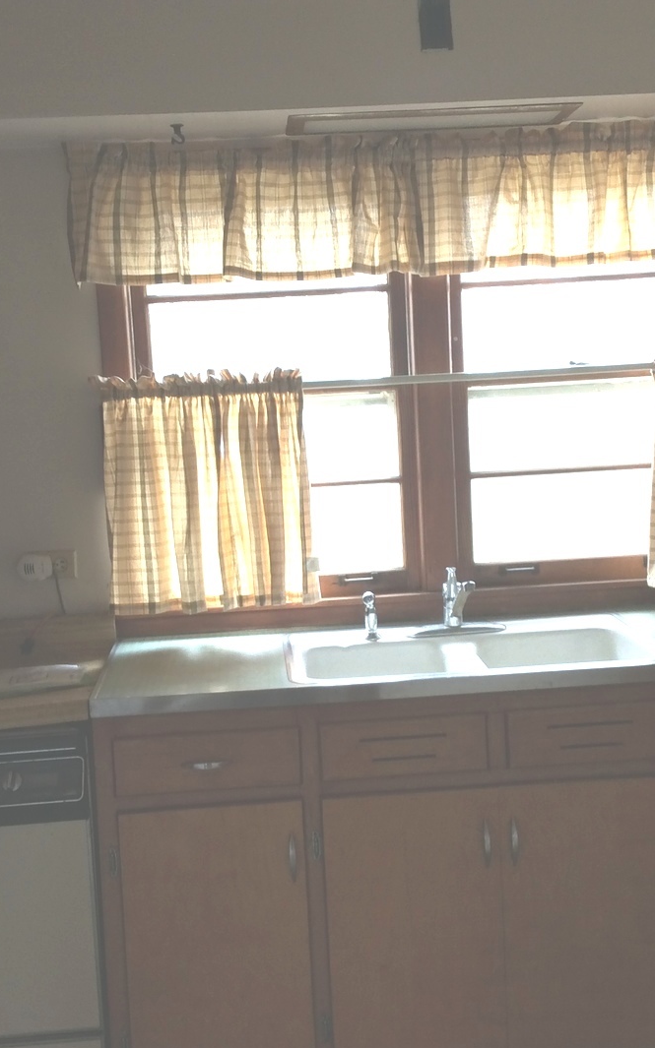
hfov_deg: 28.0
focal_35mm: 46
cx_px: 327
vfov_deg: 43.5
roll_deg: +5.8
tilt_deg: -10.7
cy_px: 530
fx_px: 1315
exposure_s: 1/60
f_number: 2.4
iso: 50
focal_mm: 3.3
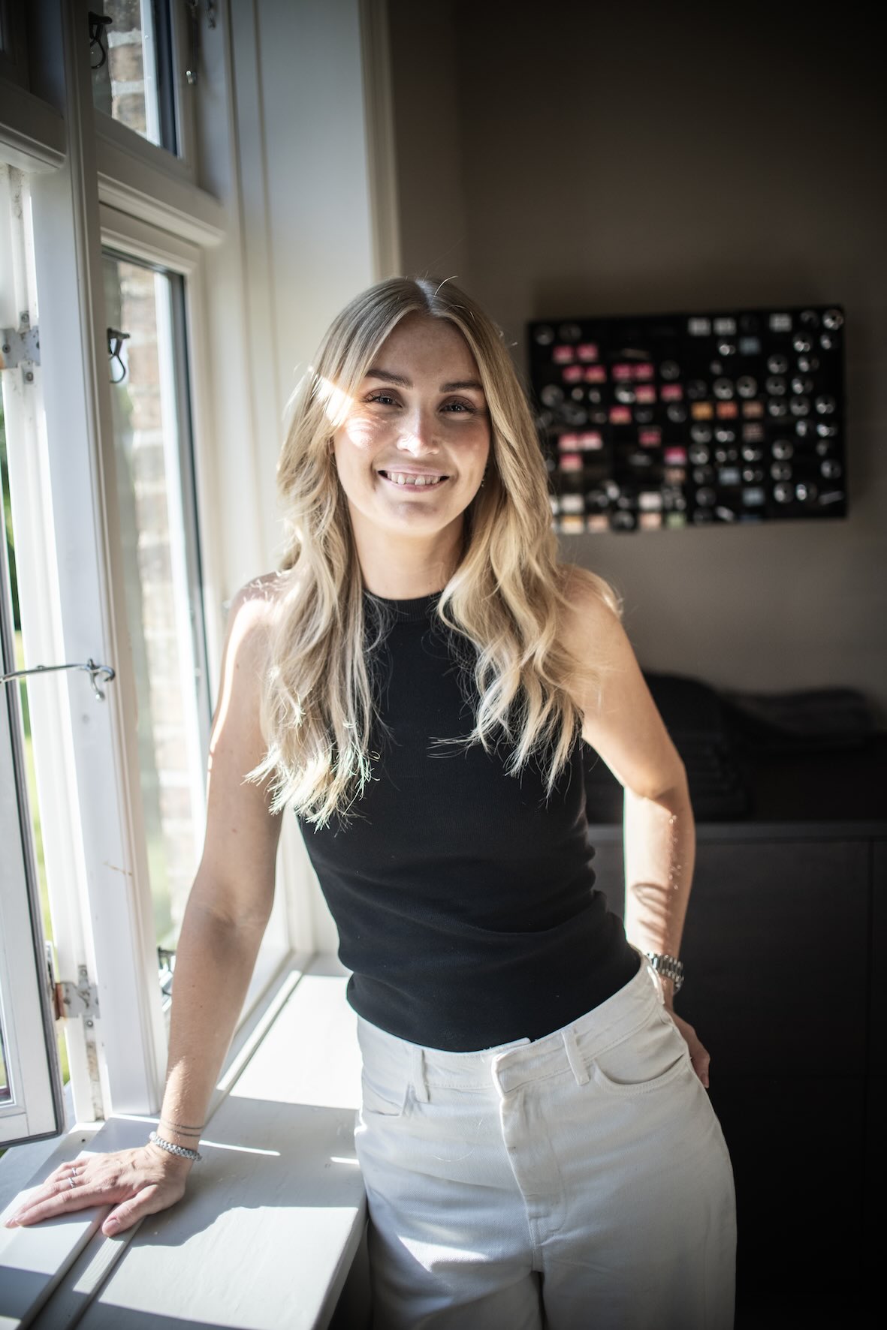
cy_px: 665
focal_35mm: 35
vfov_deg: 54.4
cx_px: 444
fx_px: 1294
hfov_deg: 37.8
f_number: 2
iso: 250
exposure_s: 1/1600
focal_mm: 35
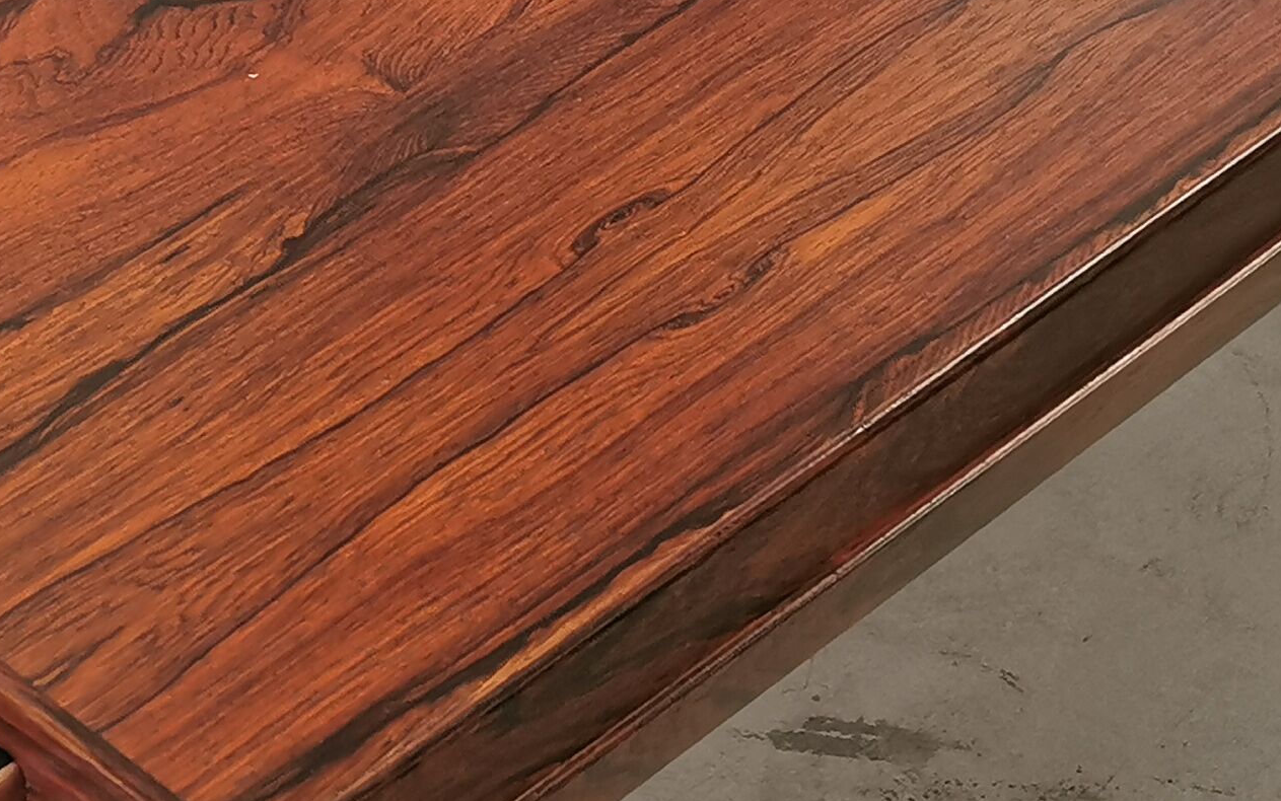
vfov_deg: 12.9
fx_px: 3527
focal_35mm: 101
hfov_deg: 18.6
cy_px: 667
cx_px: -547
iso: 160
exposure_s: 1/100
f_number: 1.8
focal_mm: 5.58
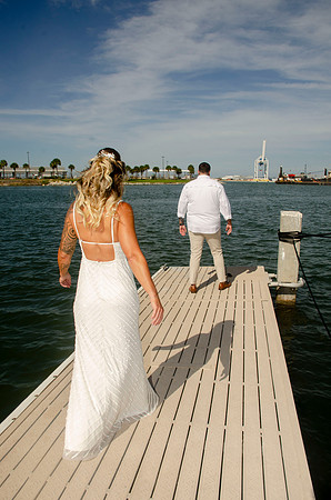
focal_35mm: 27
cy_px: 250
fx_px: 374
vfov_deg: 67.5
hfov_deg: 47.7
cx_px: 166
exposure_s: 1/250
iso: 100
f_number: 10
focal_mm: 18
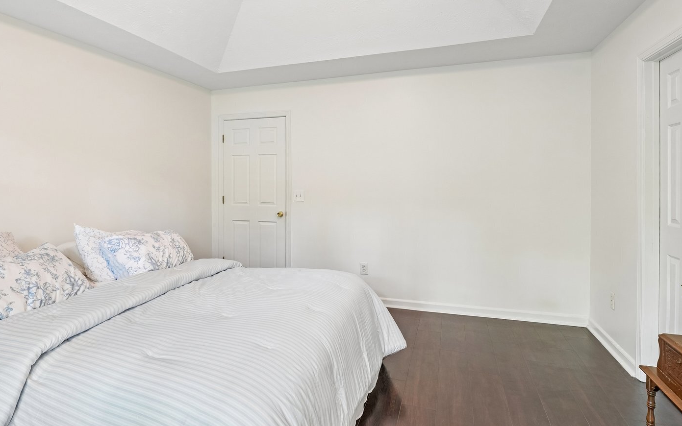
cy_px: 193
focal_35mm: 21
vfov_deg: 57.2
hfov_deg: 81.4
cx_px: 278
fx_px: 390
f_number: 8
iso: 320
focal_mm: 14
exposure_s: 1/5
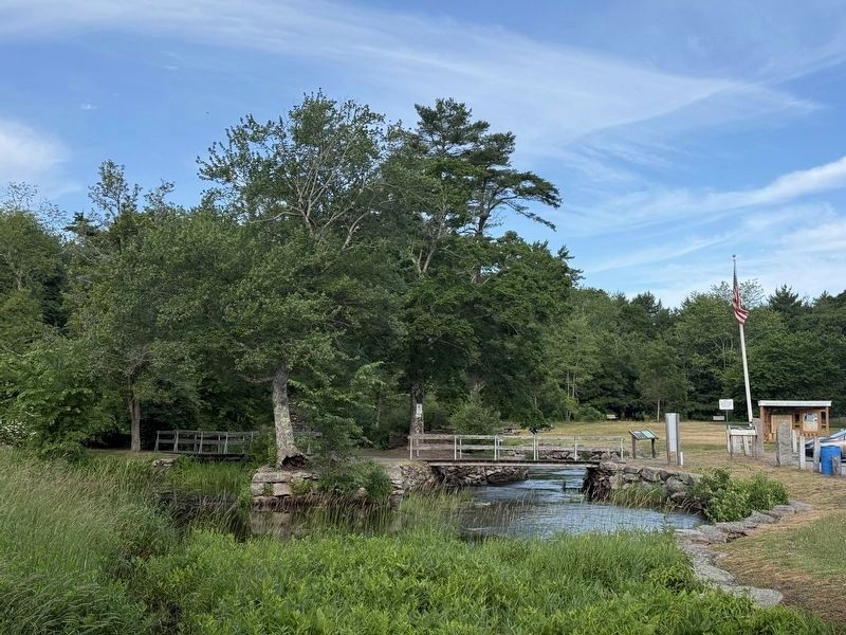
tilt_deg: +0.9
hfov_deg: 39.7
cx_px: 423
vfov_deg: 30.3
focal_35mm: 48
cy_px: 318
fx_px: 1173
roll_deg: -0.2
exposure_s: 1/2577
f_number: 1.78
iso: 64
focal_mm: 6.76
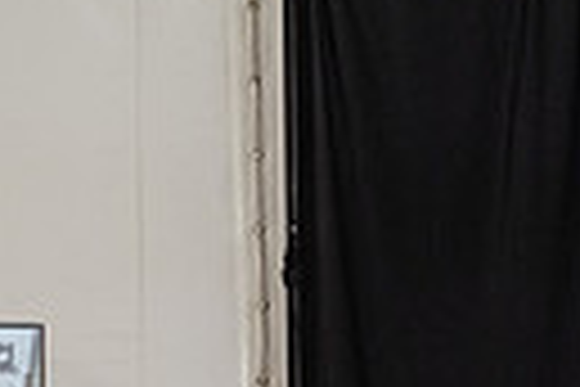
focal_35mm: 331
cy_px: 603
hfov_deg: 6.0
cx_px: 1341
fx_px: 5332
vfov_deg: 4.1
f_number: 5
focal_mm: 70
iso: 2800
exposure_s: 1/320
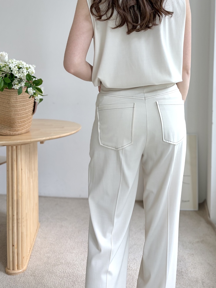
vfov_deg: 67.3
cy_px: 144
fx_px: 216
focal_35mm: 26
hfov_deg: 53.1
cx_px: 108
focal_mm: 5.96
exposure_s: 1/120
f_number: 1.6
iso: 80
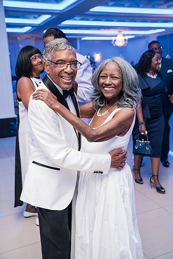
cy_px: 130
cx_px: 86
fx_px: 281
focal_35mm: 39
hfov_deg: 34.2
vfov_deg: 49.6
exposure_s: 1/250
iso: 3200
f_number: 4
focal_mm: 39
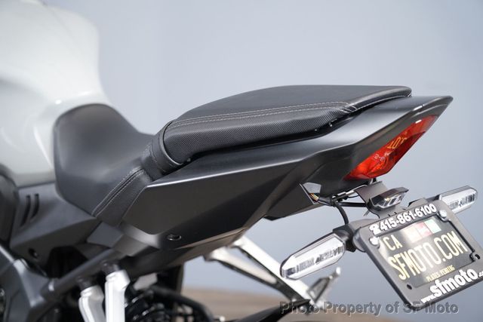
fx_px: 1127
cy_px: 161
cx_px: 242
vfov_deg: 16.3
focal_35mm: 84
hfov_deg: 24.2
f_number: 4
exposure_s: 1/100
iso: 1600
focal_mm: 84
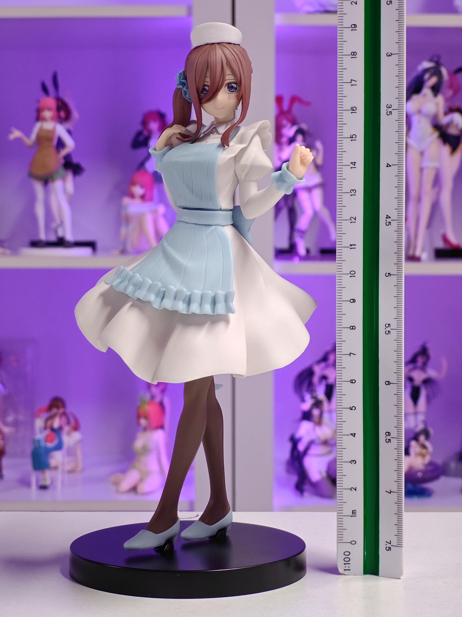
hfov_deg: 18.4
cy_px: 308
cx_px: 231
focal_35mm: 80
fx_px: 1424
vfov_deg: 24.4
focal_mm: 7.48
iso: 800
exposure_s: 1/33.3
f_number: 2.4
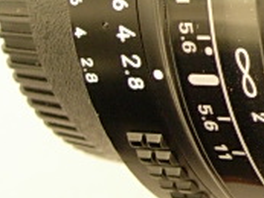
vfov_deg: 7.8
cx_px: 482
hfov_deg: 9.9
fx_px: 1442
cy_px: -41
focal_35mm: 189
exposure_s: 1/2.3
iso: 200
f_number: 3.2
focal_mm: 10.6
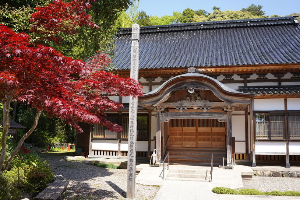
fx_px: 292
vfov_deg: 37.8
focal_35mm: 35
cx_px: 150
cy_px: 100
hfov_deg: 54.4
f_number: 4.5
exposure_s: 1/250
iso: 100
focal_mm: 35
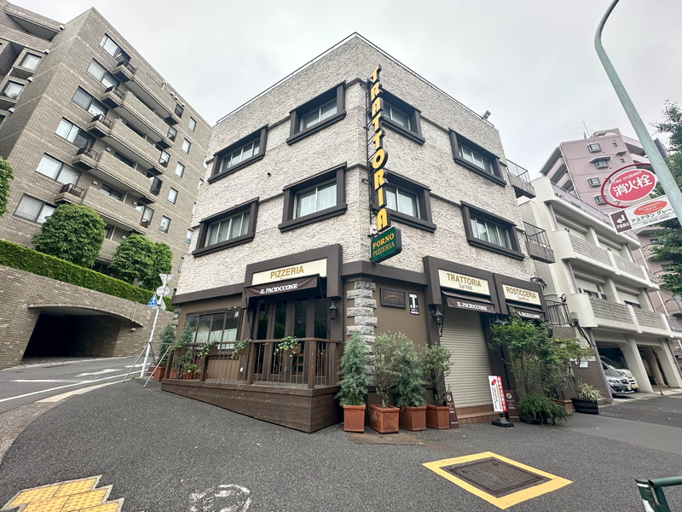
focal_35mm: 14
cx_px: 341
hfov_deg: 102.1
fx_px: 276
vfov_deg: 85.7
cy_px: 256
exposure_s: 1/246
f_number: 2.2
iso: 40
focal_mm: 2.22
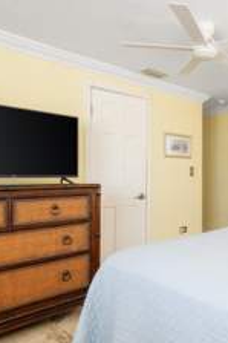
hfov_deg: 37.8
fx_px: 285
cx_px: 239
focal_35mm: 30
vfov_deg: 61.9
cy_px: 184
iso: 320
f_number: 9
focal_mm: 14
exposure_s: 1/4
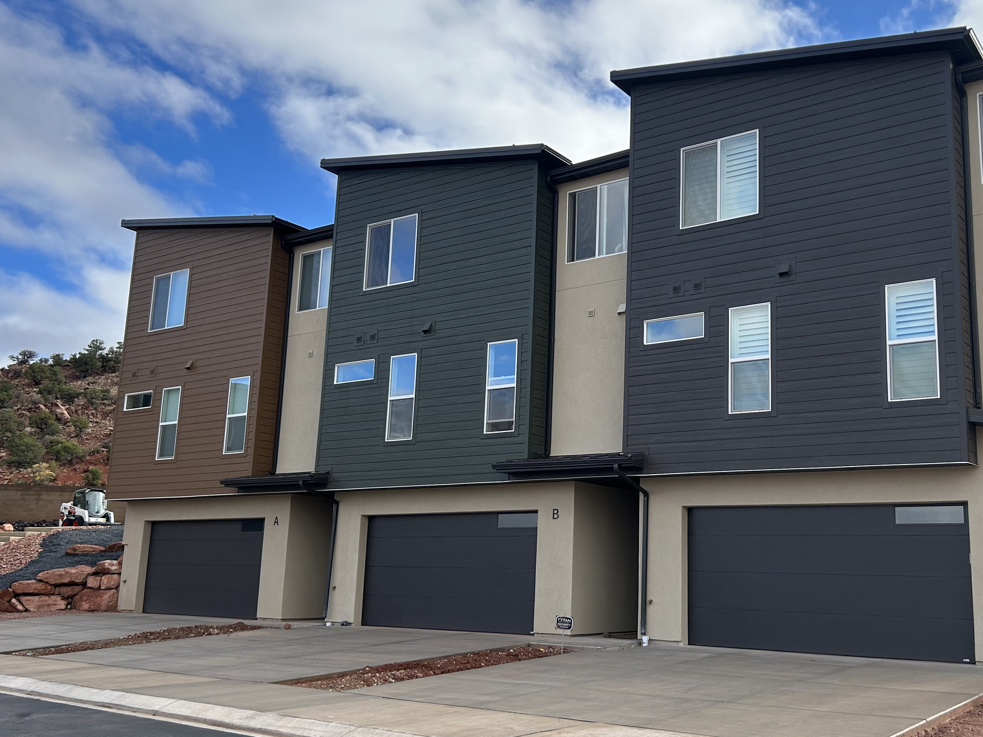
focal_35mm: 35
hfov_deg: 52.2
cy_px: 388
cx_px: 595
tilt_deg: +9.9
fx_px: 994
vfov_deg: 40.7
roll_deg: -1.2
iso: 50
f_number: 1.5
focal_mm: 5.7
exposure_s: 1/2008
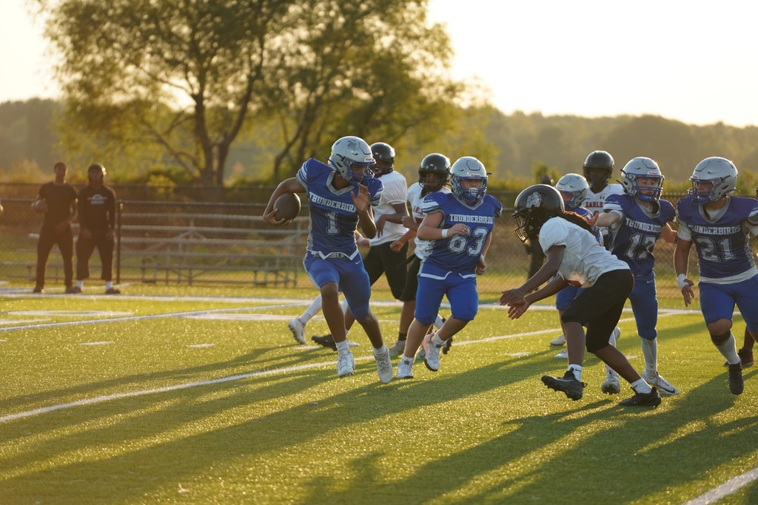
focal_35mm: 200
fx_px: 4211
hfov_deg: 10.3
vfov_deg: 6.9
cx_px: 379
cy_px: 252
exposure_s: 1/1600
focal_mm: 200
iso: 640
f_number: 4
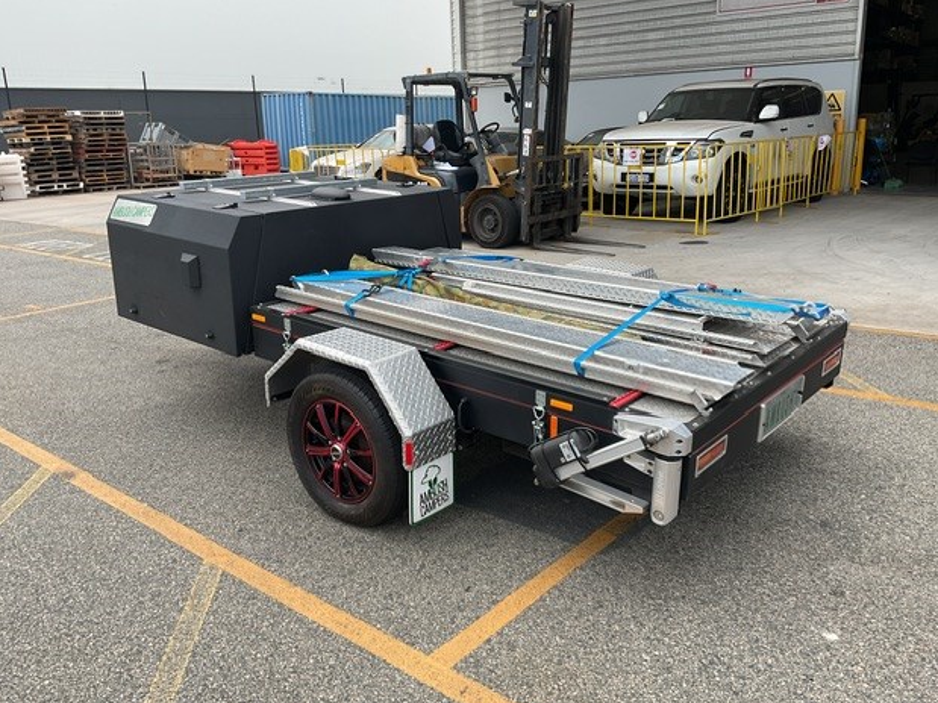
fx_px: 813
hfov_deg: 60.0
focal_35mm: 30
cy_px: 353
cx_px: 483
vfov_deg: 46.8
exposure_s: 1/666
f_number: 1.8
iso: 16
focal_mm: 3
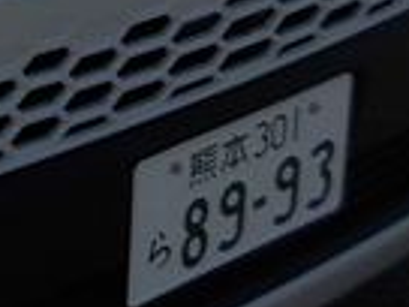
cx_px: -412
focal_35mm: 141
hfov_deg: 12.3
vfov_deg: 9.9
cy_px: -256
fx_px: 1666
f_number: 6.6
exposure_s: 1/800
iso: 125
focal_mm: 4.1
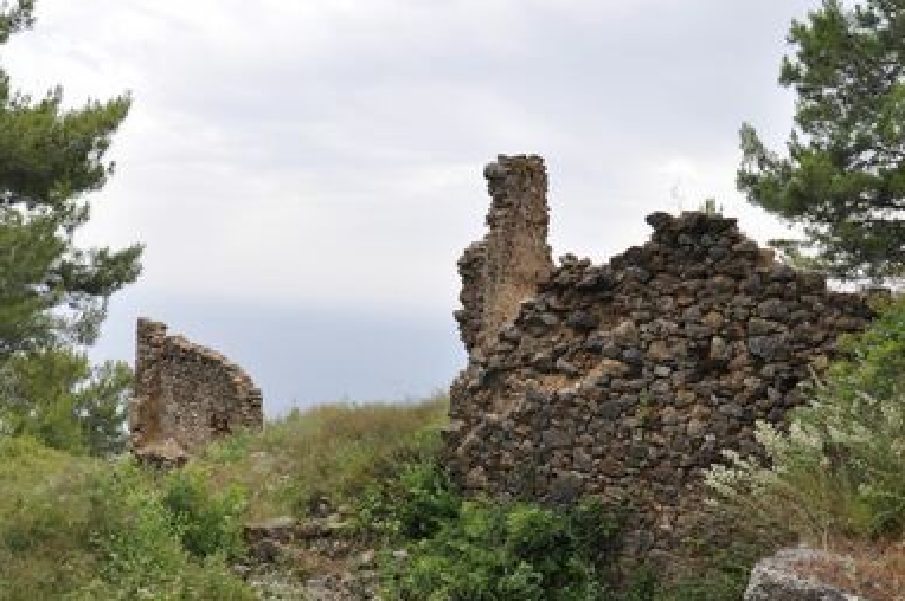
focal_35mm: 31
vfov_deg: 42.2
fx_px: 779
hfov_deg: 60.2
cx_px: 402
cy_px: 327
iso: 200
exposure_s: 1/125
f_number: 11
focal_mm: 18
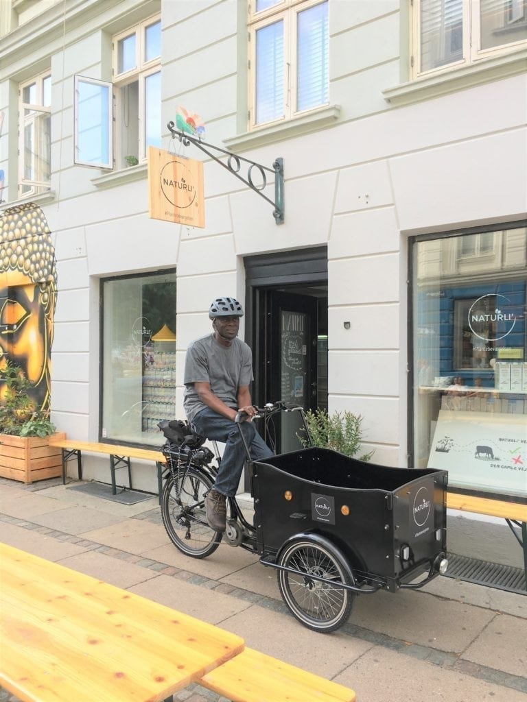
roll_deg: +0.1
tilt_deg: +1.2
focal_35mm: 29
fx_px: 589
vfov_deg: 61.7
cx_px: 264
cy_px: 351
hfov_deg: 48.2
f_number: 2.2
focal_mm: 4.15
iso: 25
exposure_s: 1/153
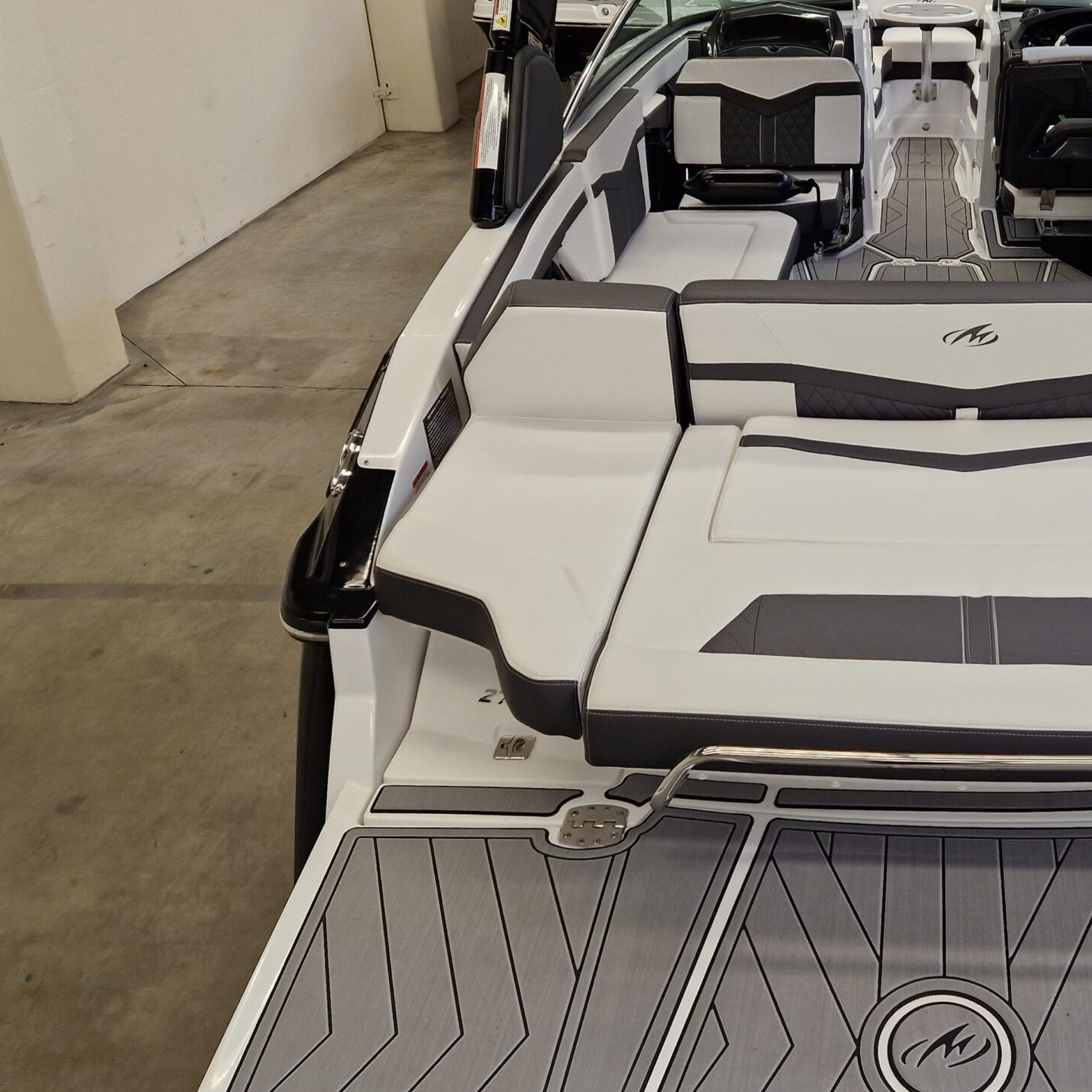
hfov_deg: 43.5
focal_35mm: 36
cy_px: 429
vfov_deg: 45.8
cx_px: 898
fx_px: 1285
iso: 125
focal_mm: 5.4
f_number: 1.8
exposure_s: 1/180
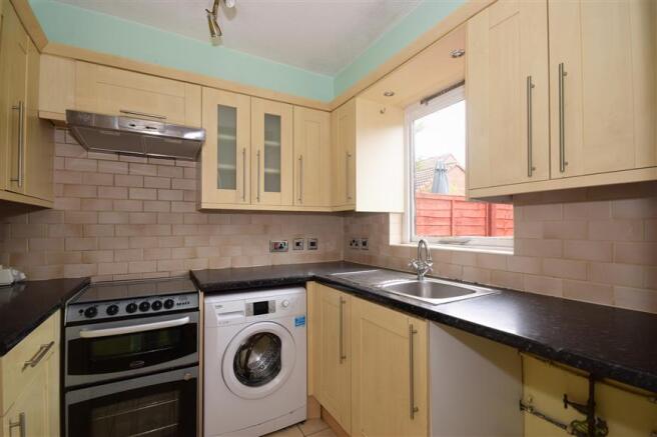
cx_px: 328
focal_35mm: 16
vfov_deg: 72.0
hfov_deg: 95.0
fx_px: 301
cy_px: 218
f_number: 10
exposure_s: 1/40
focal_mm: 11
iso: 160
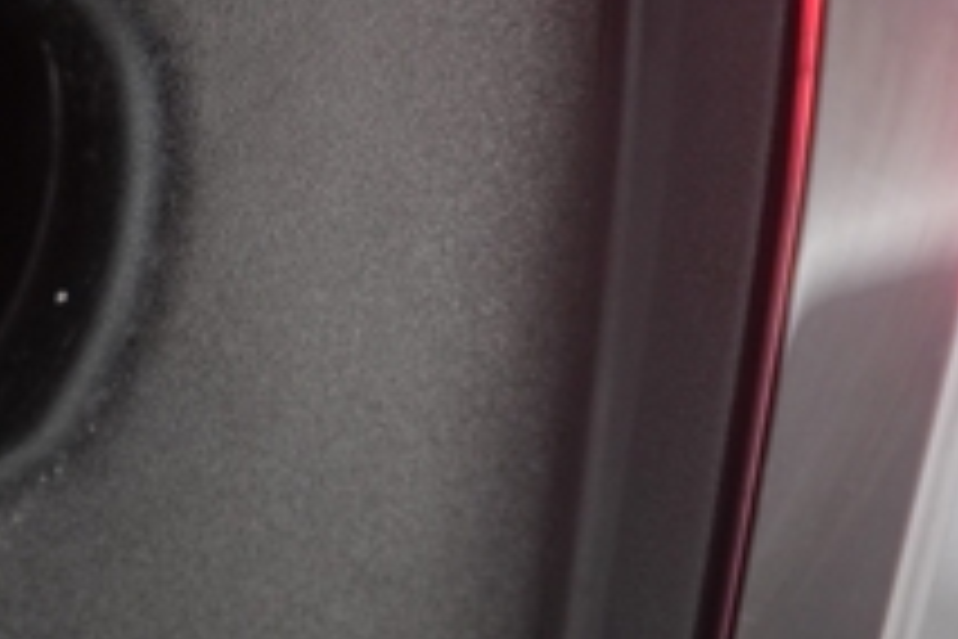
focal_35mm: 81
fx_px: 2155
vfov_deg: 16.8
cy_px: 256
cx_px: -220
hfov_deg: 22.8
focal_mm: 27
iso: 2500
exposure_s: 1/60
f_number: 2.8
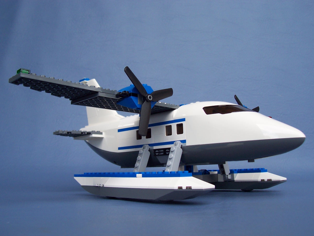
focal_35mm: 37
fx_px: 336
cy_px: 118
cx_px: 157
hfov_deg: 50.1
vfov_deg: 38.7
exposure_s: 1/350
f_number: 2.8
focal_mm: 5.6
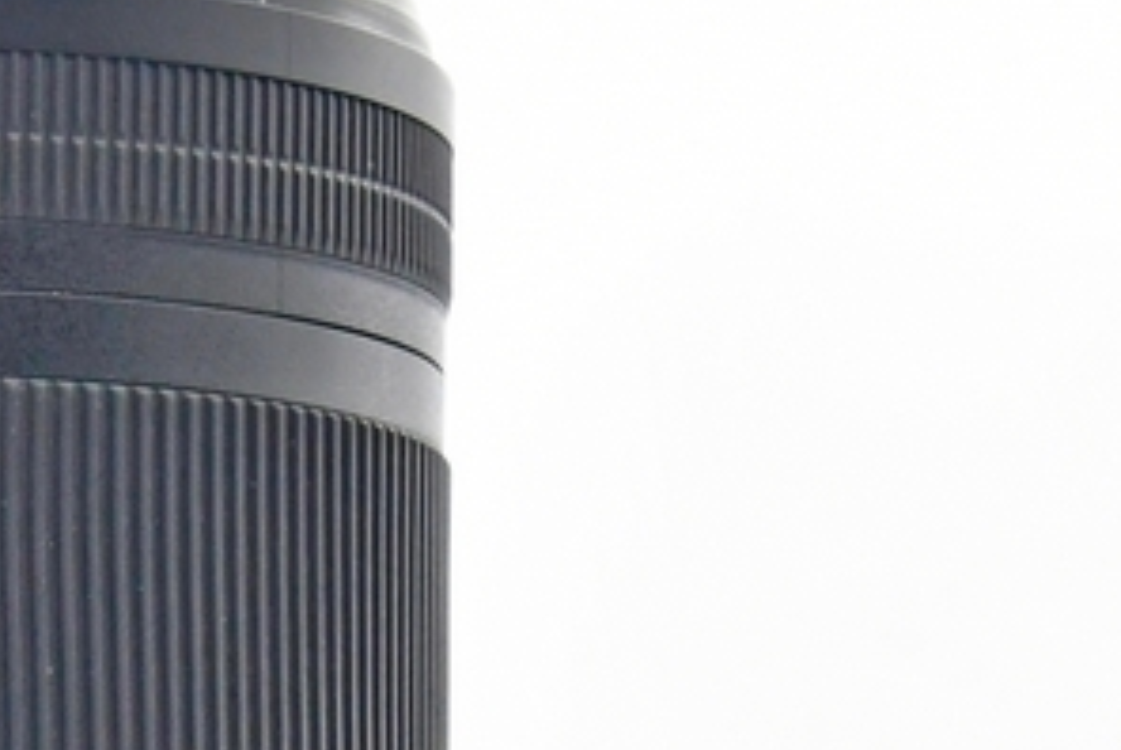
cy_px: 1508
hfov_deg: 8.4
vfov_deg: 5.5
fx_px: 7574
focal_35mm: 243
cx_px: -117
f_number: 8
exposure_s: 1/125
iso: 1250
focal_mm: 32
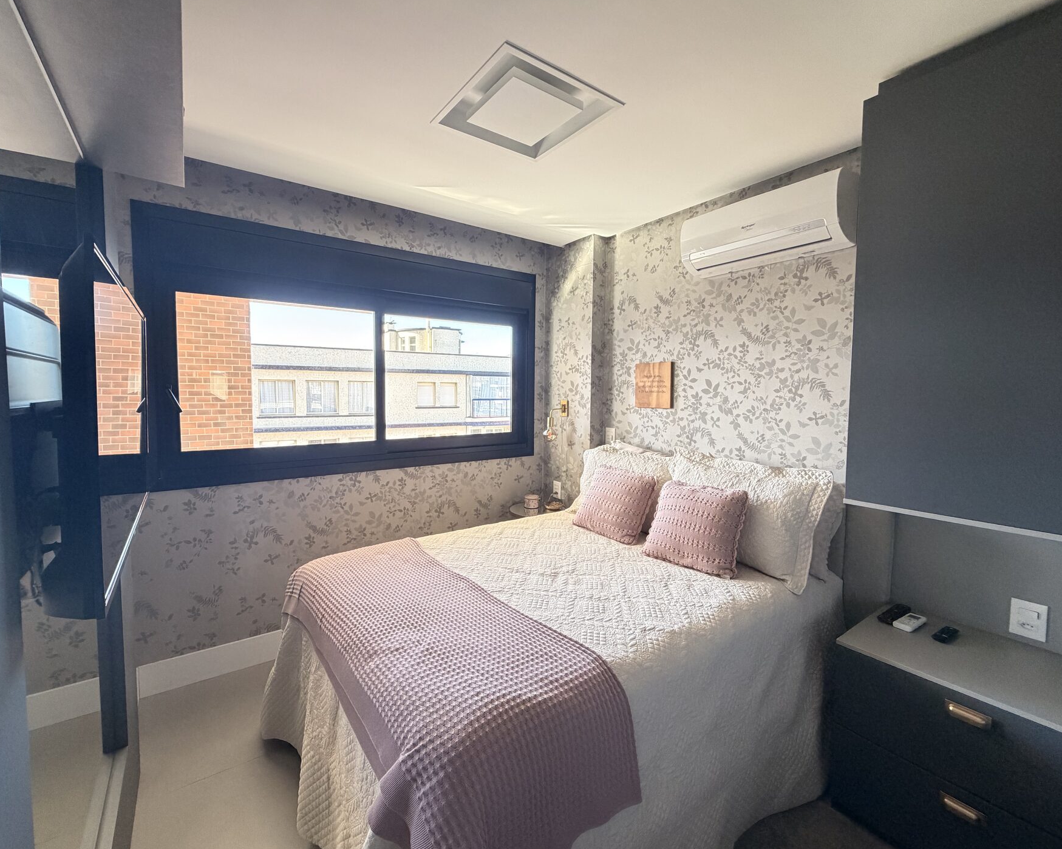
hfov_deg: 96.8
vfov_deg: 84.0
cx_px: 520
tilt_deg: -3.8
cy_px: 418
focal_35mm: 15
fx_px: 471
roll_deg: -0.3
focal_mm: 2.22
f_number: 2.2
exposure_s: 1/109
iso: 320
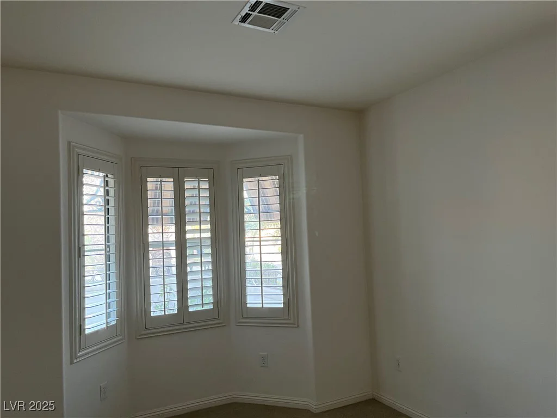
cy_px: 209
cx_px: 278
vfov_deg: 53.1
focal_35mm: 26
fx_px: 418
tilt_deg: +2.5
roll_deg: +2.4
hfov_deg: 67.3
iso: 400
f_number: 1.6
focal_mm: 5.1
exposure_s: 1/60
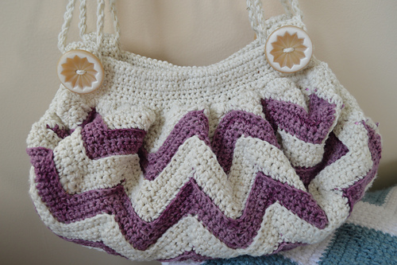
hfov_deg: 57.2
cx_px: 198
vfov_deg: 39.9
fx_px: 364
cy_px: 132
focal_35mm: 33
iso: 400
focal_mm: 22
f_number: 4.5
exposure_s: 1/80
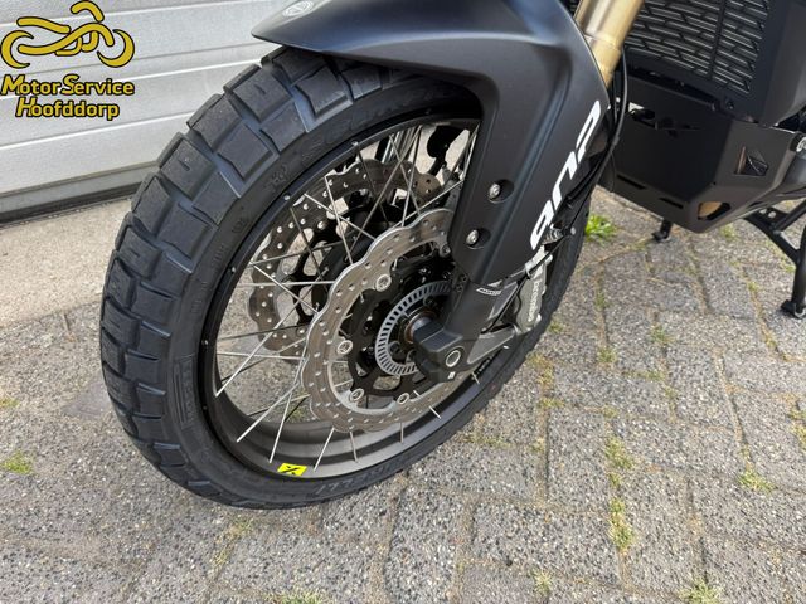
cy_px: 302
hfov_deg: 71.6
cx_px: 403
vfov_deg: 56.8
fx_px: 559
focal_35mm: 24
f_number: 1.78
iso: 80
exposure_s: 1/295
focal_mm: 6.76
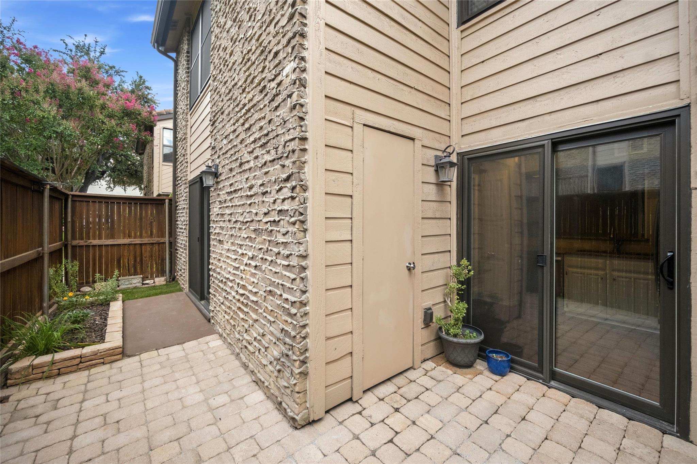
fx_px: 271
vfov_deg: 81.2
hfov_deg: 104.3
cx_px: 348
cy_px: 232
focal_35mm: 14
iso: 500
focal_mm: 9
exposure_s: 1/160
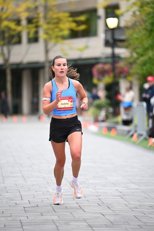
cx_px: 77
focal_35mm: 200
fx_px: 1282
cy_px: 116
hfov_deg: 6.9
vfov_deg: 10.3
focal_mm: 200
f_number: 2.8
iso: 1600
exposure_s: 1/800
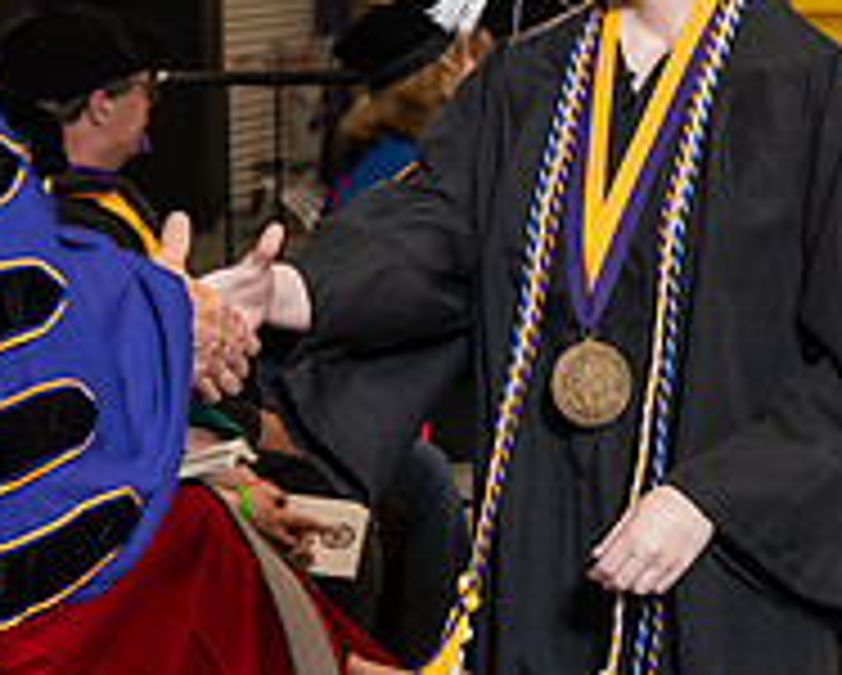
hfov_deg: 10.2
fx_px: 4715
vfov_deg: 8.2
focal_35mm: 189
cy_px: 61
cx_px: 666
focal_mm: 65
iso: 1600
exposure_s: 1/125
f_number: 5.6
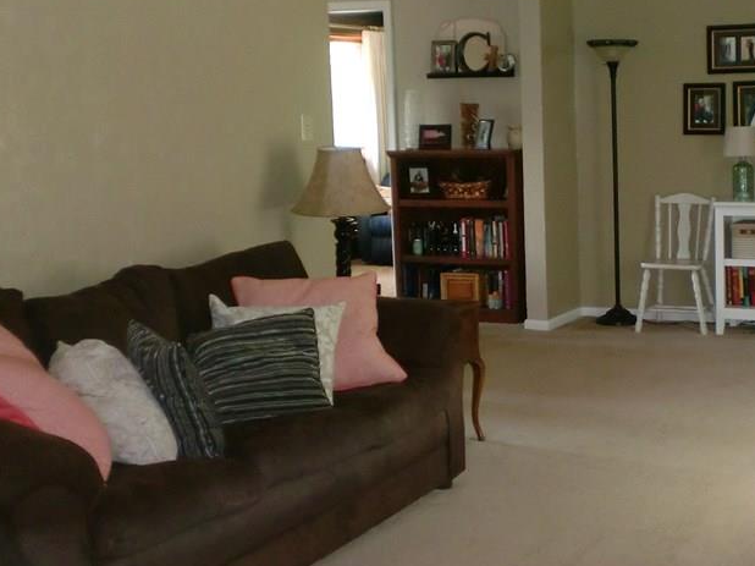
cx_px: 577
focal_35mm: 58
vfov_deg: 25.2
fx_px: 1265
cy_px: 260
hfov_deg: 32.5
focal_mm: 6.3
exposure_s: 1/60
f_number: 3.1
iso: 400
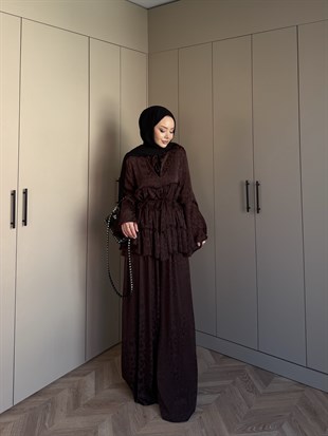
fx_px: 303
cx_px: 164
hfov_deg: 56.8
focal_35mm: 24
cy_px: 218
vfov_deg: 71.6
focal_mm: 6.76
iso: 64
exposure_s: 1/121
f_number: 1.78
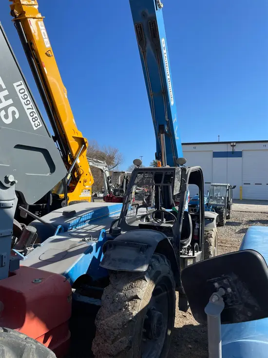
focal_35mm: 26
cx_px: 134
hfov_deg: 53.1
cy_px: 179
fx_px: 268
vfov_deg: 67.3
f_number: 1.6
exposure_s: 1/4464
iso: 50
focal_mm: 4.2
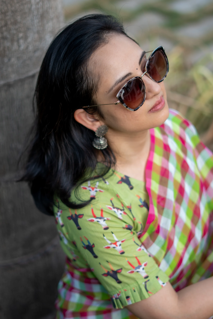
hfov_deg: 18.2
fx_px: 665
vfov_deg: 27.0
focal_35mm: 75
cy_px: 160
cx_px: 106
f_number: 1.8
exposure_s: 1/500
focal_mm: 50
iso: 64
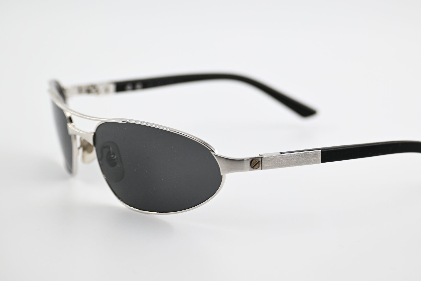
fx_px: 1310
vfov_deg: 12.2
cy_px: 122
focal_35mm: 112
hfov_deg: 18.3
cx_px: 235
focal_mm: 60
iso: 400
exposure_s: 1/500
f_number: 4.8
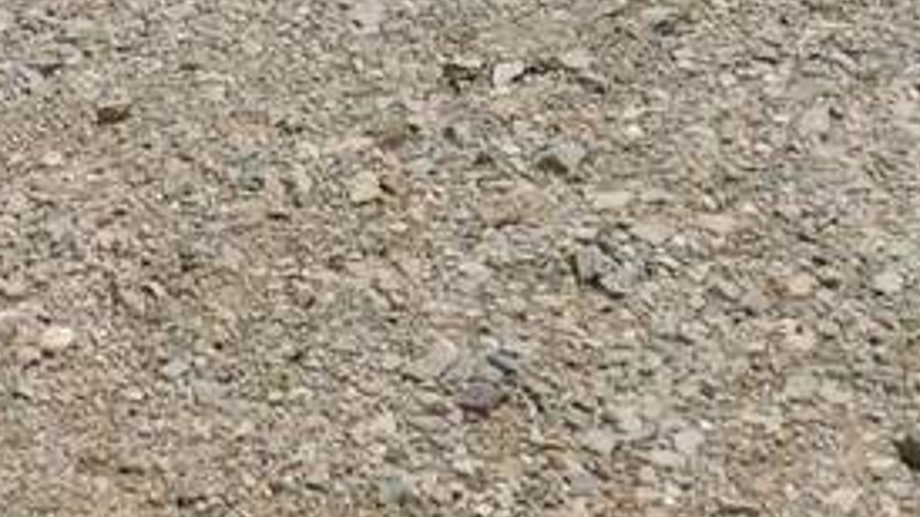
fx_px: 2854
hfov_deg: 18.3
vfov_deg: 9.4
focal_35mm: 117
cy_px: -651
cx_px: 383
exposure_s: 1/800
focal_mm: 4
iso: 125
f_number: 6
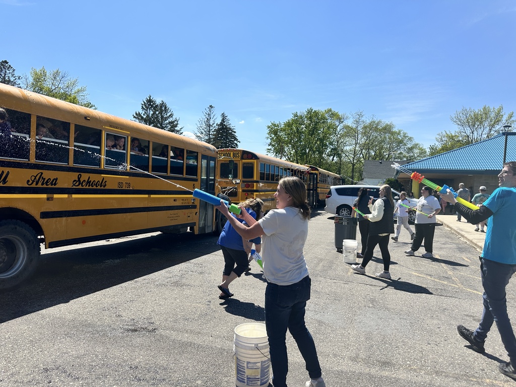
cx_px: 258
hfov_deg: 71.6
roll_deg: -0.8
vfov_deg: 56.8
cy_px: 194
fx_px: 358
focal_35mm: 24
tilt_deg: -0.2
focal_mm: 6.86
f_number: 1.78
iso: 80
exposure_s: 1/5000
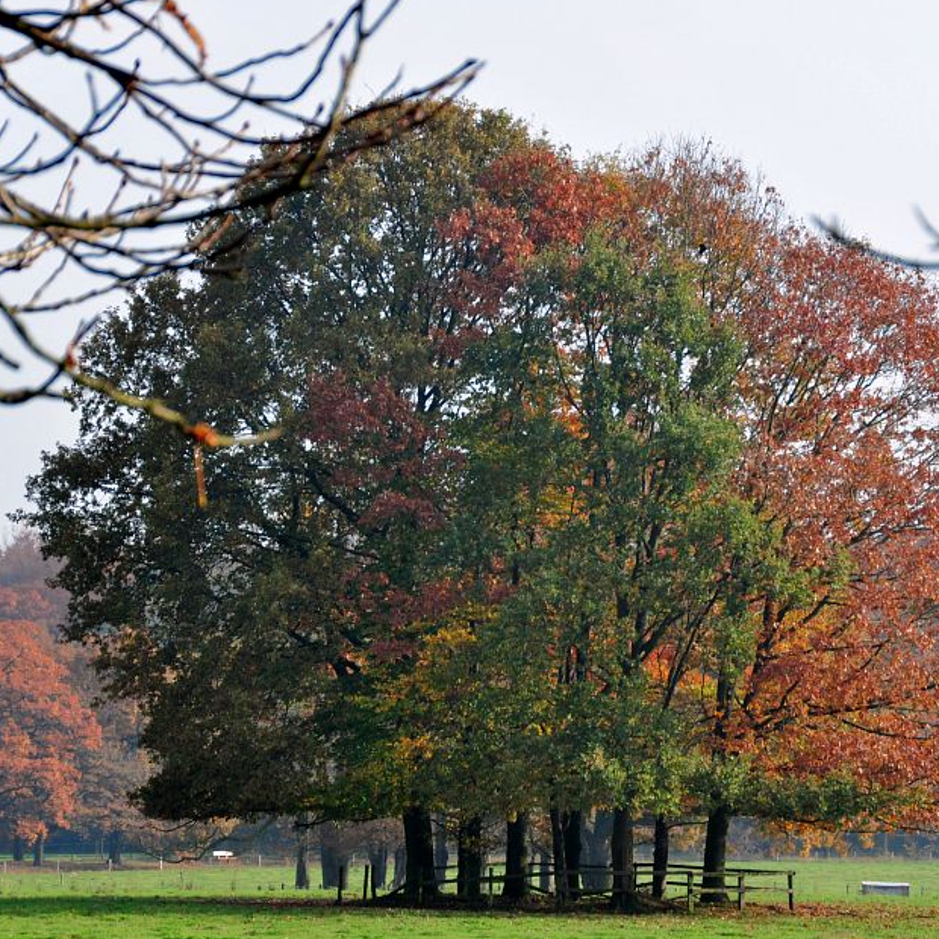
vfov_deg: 7.9
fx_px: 6773
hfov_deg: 7.9
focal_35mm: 221
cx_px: 688
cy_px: 451
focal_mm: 105
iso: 200
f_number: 9
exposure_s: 1/125
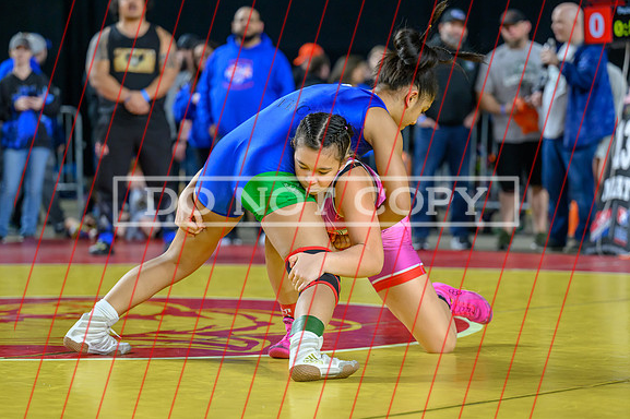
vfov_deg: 11.2
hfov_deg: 16.8
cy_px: 251
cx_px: 317
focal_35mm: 122
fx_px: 2134
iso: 3200
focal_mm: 101
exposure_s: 1/800
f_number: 2.8
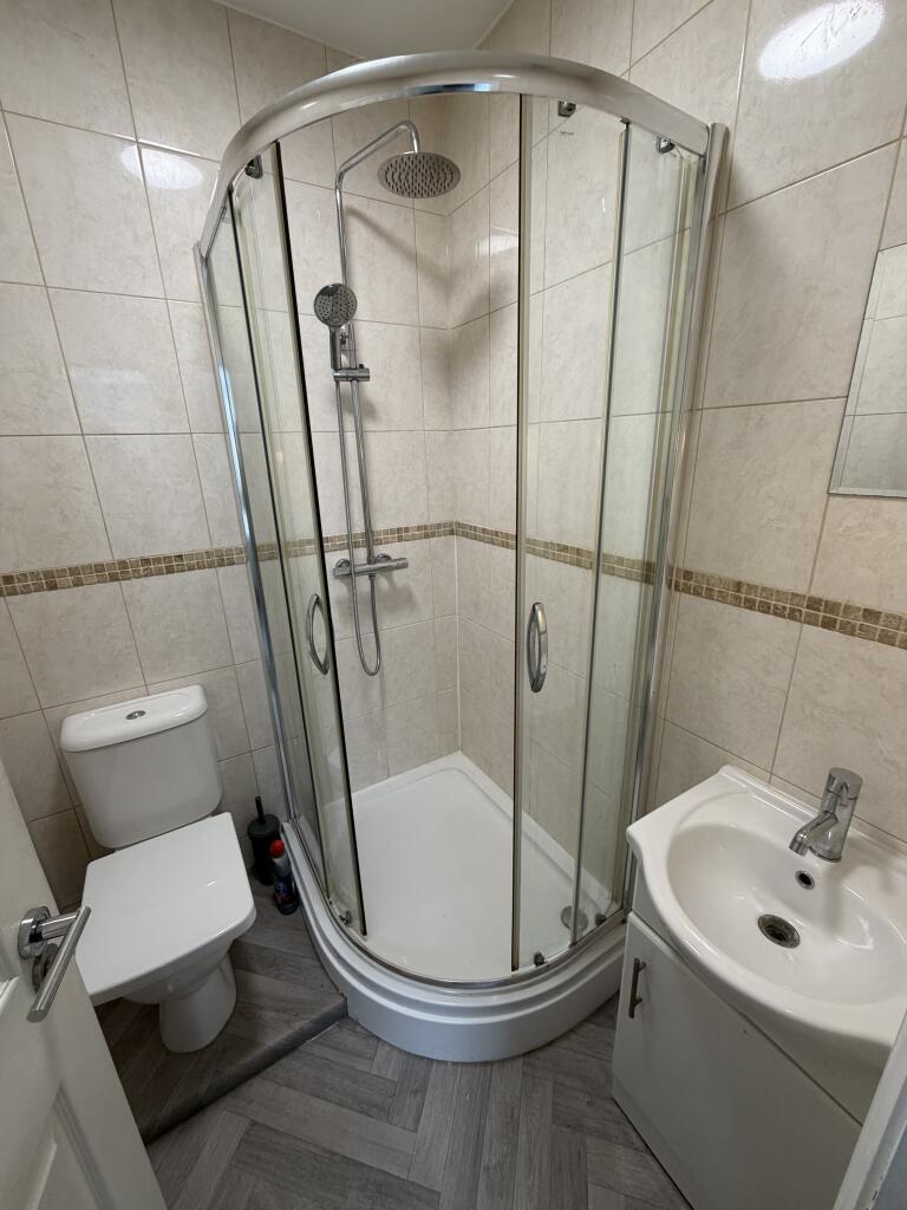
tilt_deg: -17.7
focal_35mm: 14
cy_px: 605
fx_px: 489
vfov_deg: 102.1
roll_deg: +1.9
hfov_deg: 85.7
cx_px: 454
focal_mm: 2.22
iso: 200
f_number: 2.2
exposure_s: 1/100
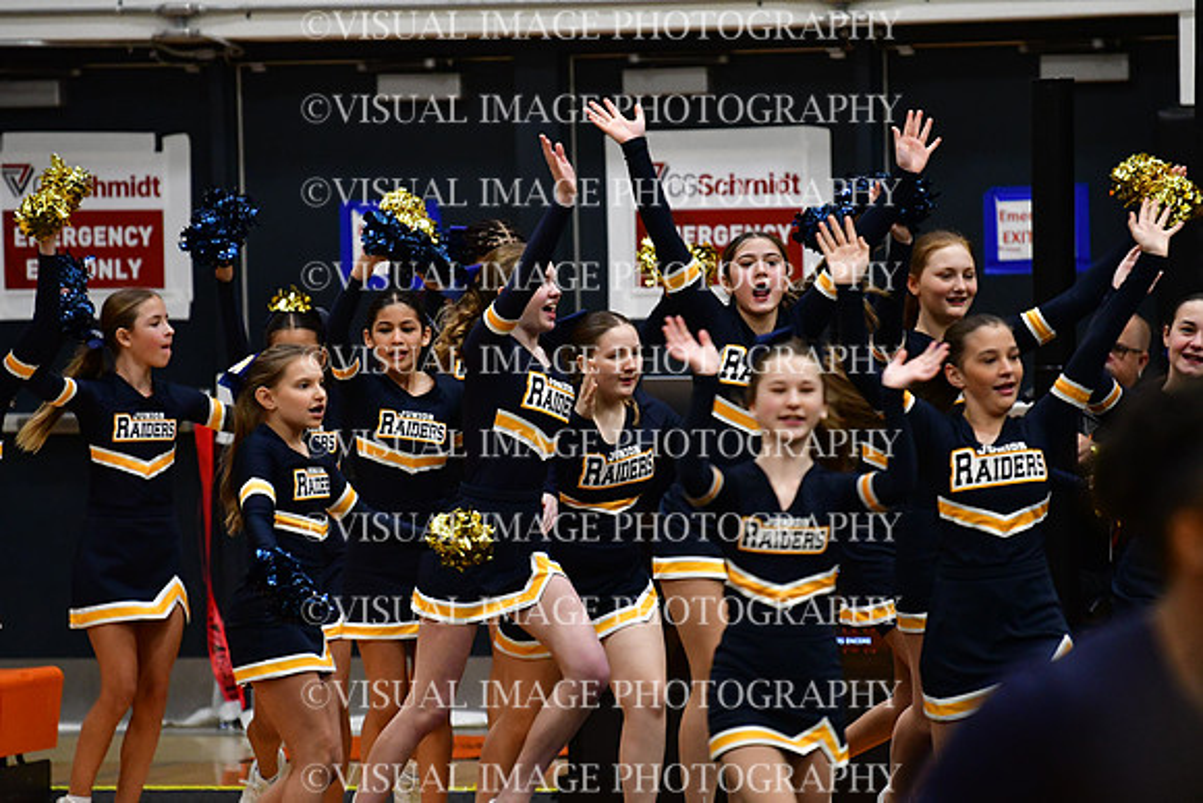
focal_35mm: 300
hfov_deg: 6.9
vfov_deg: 4.6
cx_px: 602
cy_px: 402
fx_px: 10027
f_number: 2.8
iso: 4000
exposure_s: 1/800
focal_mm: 200
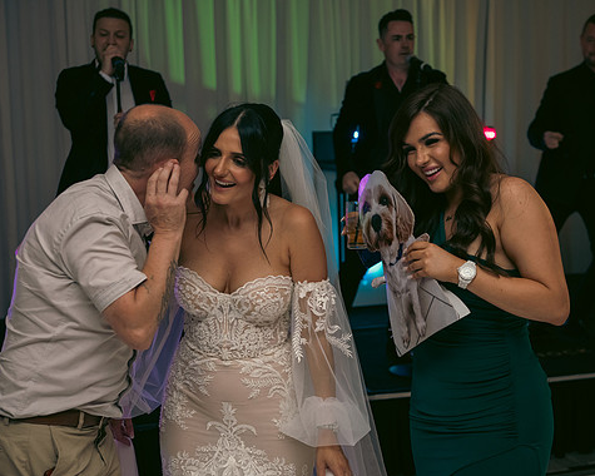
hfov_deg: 34.1
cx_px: 311
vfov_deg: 27.6
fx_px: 969
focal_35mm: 55
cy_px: 241
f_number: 3.5
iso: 800
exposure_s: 1/160
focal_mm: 48
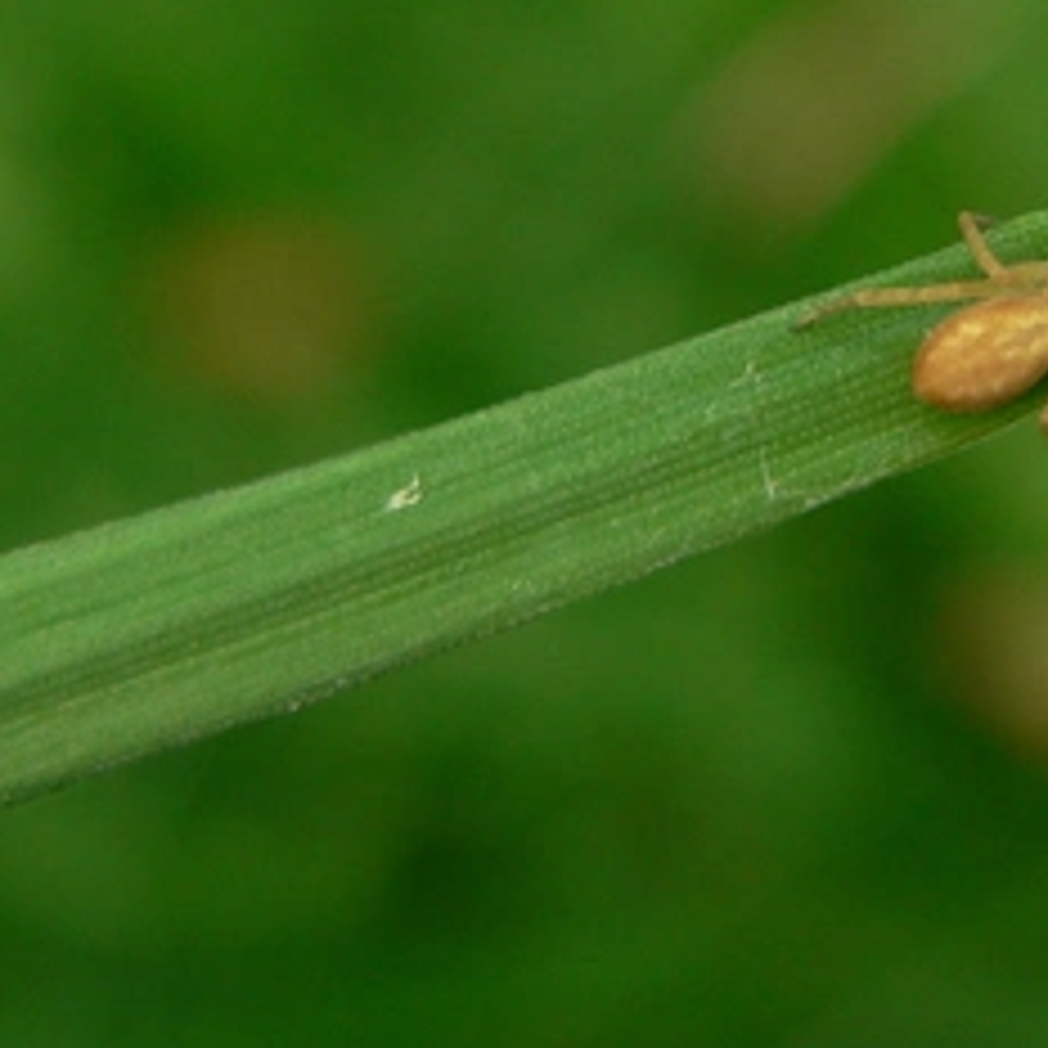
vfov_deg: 10.0
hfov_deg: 10.0
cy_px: 243
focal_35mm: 175
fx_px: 5994
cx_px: 904
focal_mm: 12
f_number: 2.8
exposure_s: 1/125
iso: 100
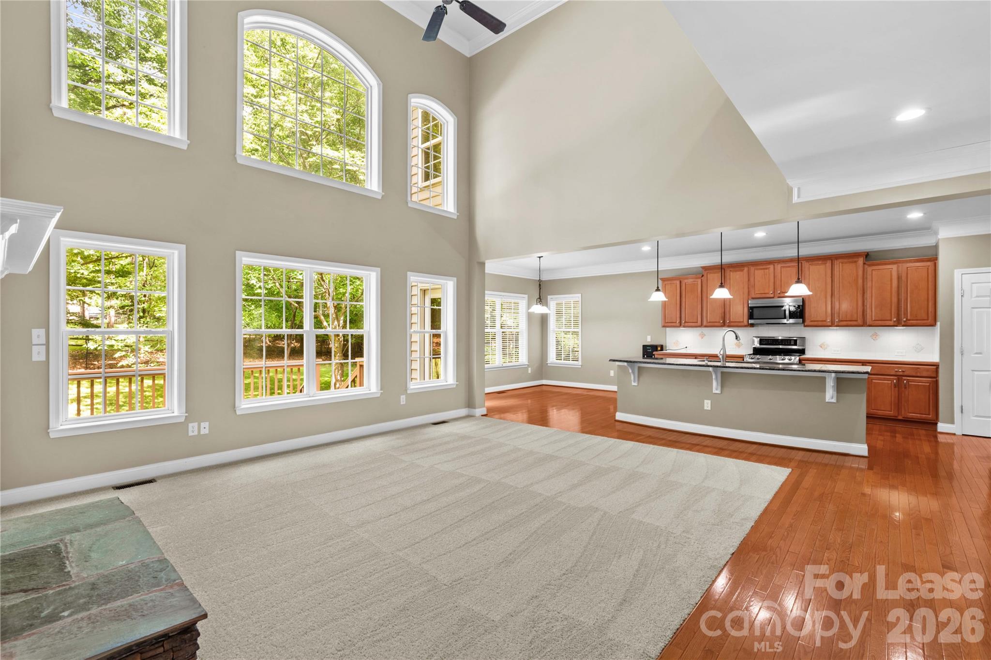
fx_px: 440
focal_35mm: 16
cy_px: 330
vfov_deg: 73.7
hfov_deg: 96.7
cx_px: 496
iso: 100
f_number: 8
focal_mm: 16
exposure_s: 1/1.67
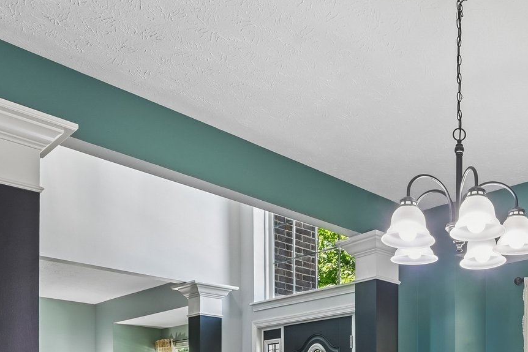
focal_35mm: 38
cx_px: 459
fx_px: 557
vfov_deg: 30.4
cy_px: 410
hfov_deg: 46.5
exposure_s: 1/10
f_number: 8
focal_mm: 16
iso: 400
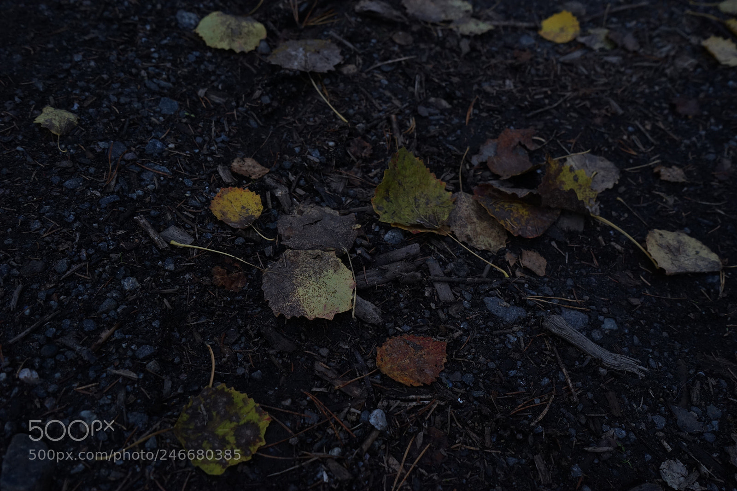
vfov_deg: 46.4
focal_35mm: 28
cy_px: 246
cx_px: 368
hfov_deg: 65.5
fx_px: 573
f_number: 6.3
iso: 1000
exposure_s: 1/60
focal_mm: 28
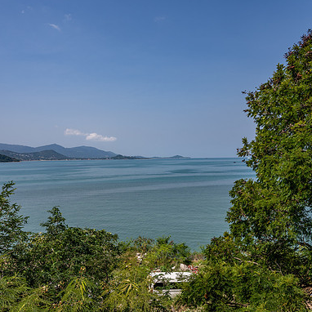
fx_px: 316
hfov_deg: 52.4
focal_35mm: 31
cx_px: 137
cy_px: 155
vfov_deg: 52.5
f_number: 8
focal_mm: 24
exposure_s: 1/320
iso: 72
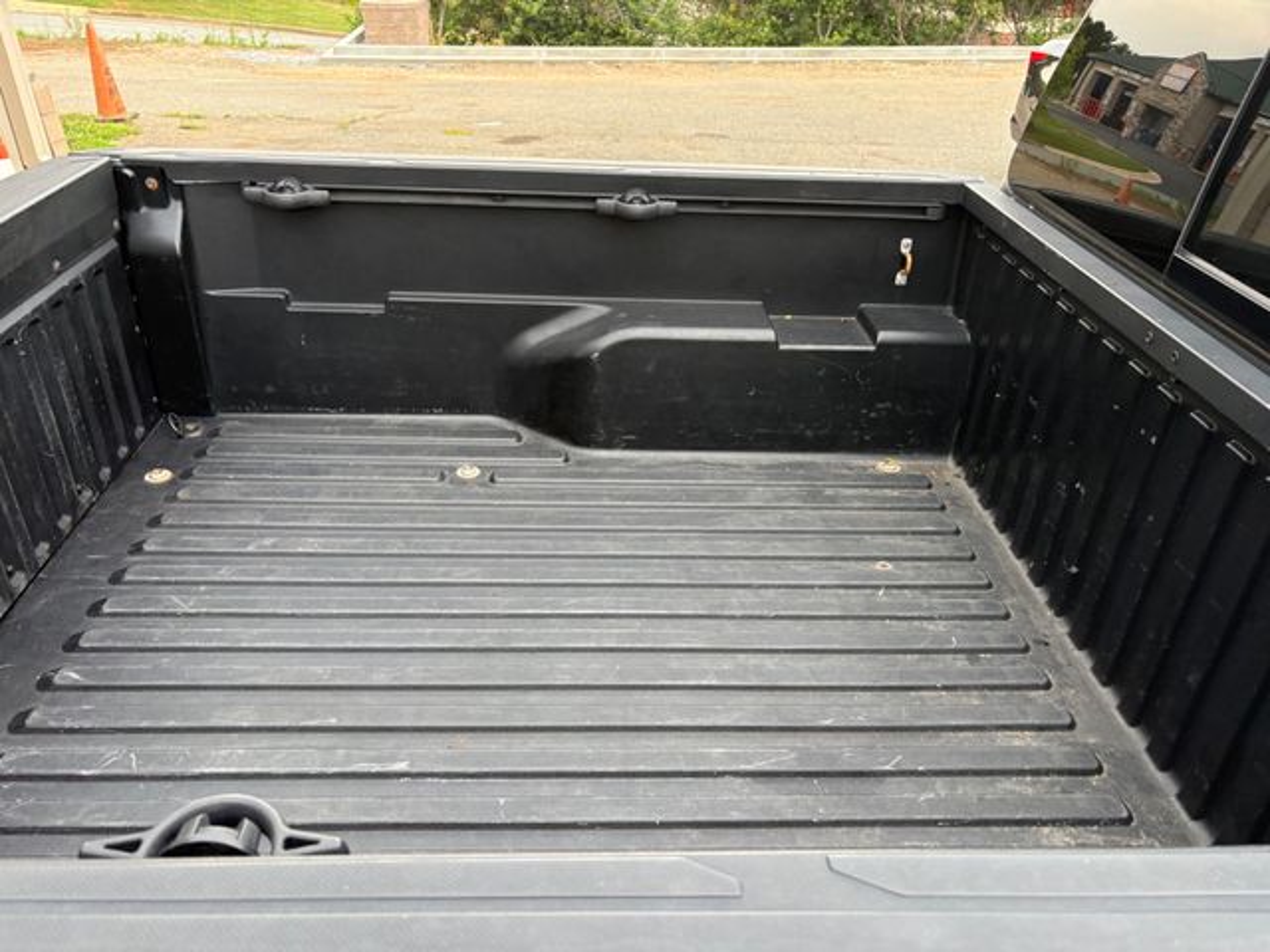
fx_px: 954
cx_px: 635
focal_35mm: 26
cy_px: 476
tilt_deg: -31.5
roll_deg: +0.9
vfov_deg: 53.1
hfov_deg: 67.3
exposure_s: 1/129
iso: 100
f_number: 1.6
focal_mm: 5.96
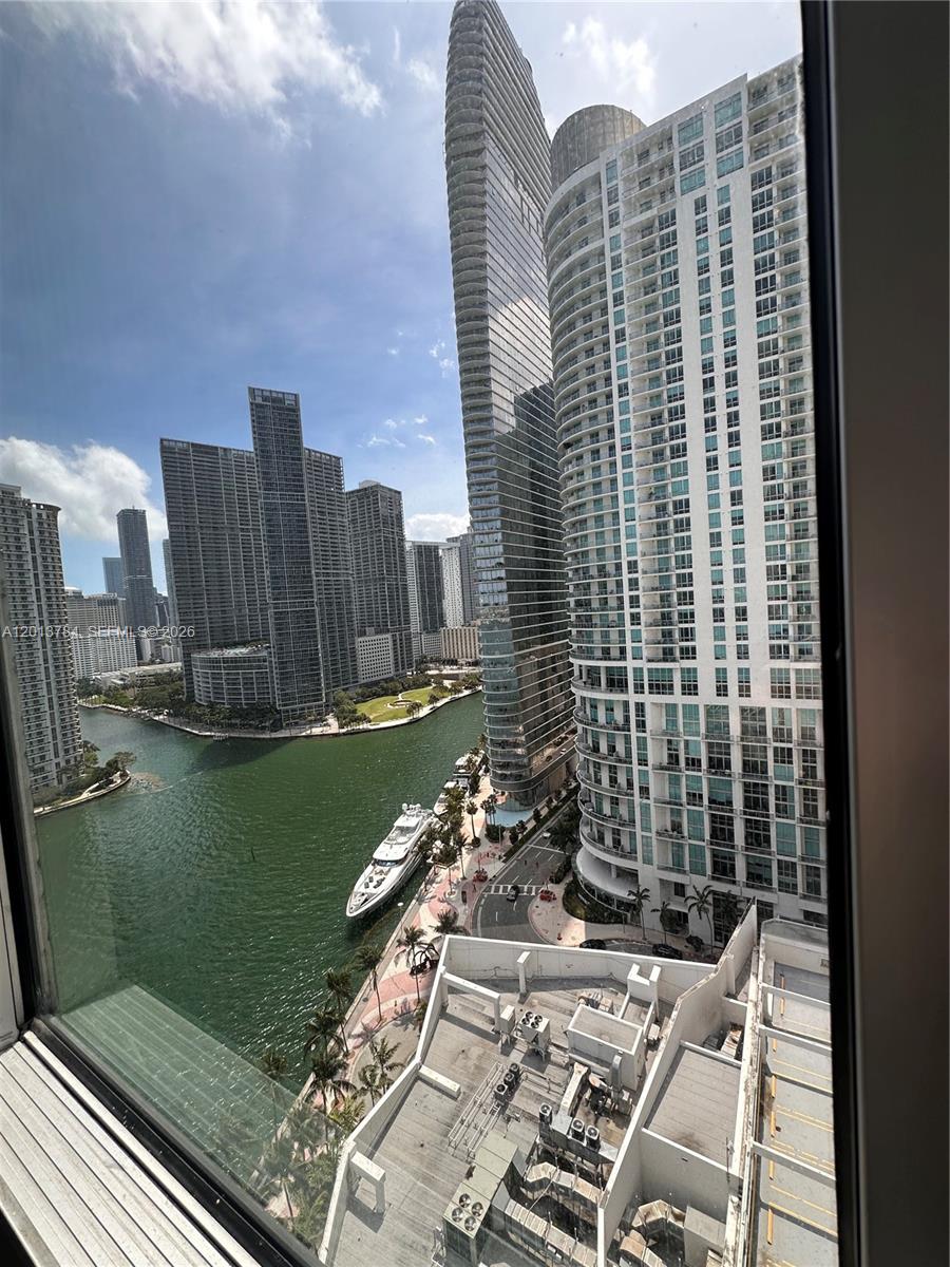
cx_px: 475
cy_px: 634
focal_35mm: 14
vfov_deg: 102.1
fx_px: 512
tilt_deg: -4.6
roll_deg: +2.4
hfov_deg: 85.7
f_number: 2.2
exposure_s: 1/1208
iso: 40
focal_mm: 2.22
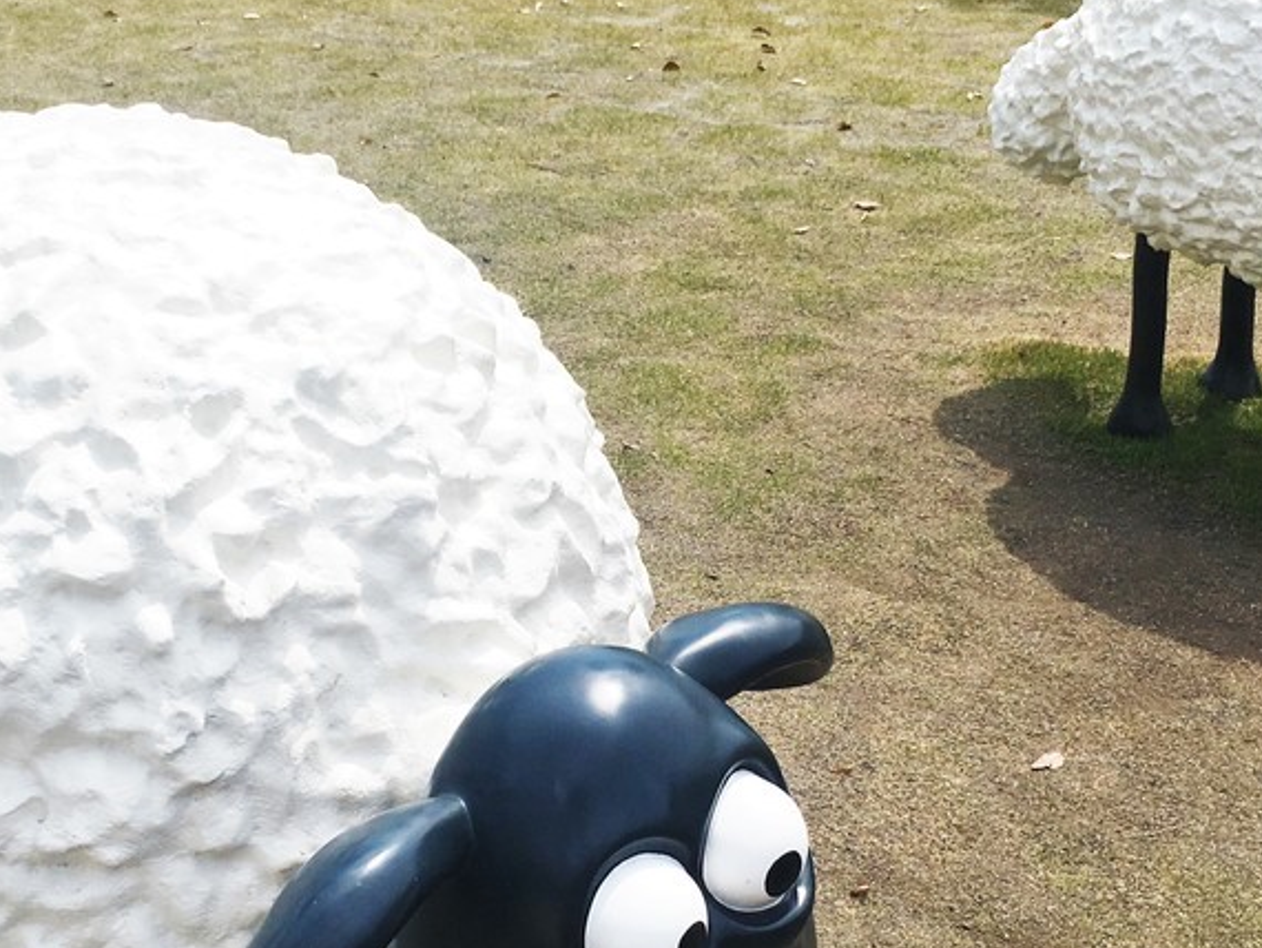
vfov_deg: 24.0
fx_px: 2225
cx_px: 531
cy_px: 554
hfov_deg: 31.6
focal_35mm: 61
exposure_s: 1/2198
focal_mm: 4.15
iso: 25
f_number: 2.2
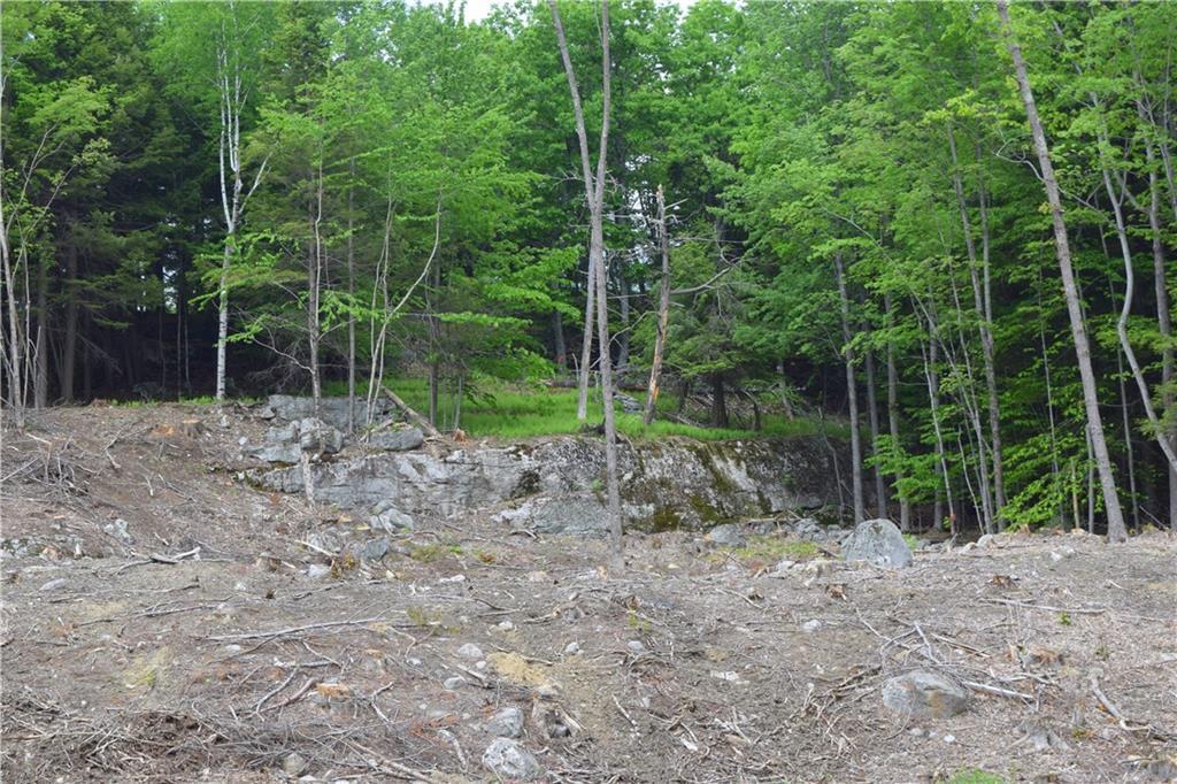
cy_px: 392
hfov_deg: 24.6
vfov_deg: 16.5
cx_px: 588
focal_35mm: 82
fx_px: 2696
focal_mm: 55
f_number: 8
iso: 360
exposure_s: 1/250
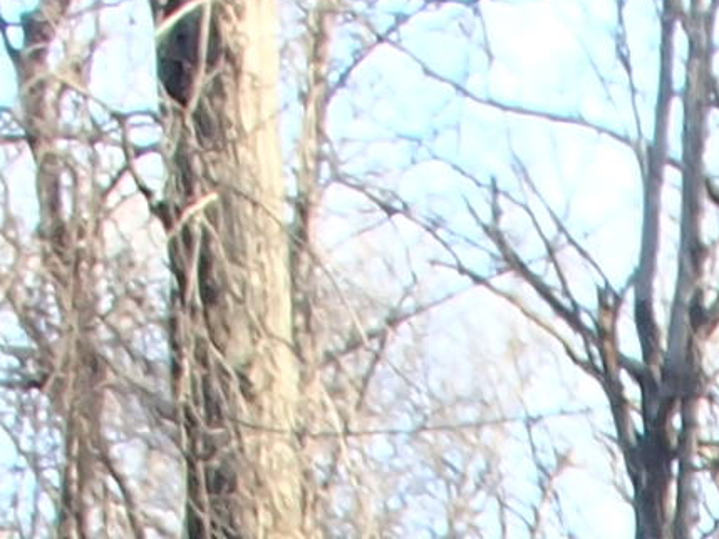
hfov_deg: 8.8
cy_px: 1945
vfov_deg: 6.2
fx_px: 4342
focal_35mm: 209
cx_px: 1515
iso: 100
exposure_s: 1/60
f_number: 3.9
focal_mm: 5
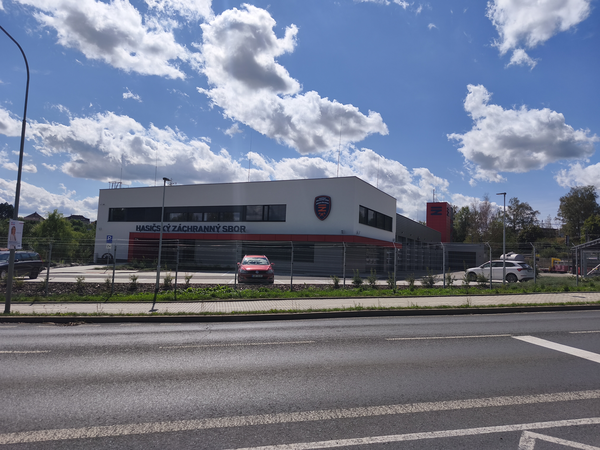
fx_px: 399
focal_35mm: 23
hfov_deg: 73.9
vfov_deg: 58.9
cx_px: 300
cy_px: 225
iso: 50
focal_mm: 6.18
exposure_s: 1/3187
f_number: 1.65
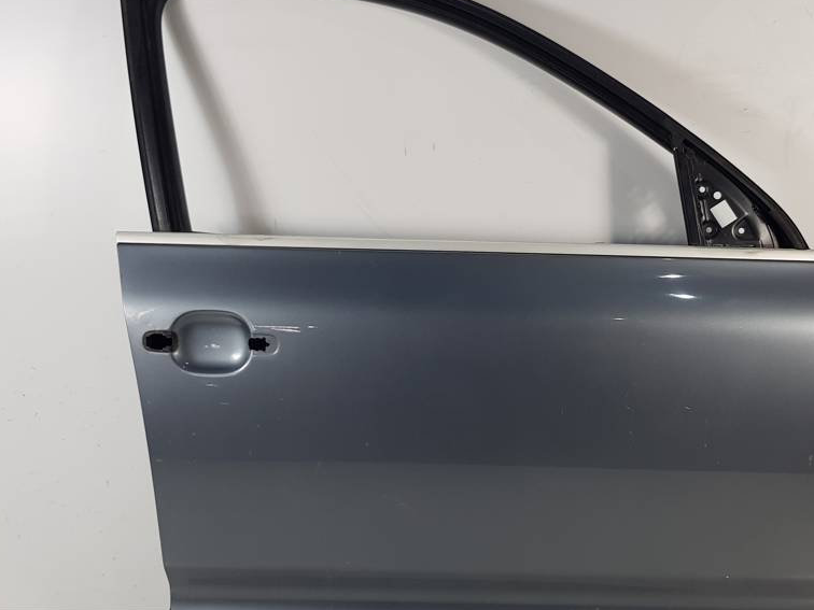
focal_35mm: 33
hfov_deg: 54.9
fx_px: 776
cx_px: 490
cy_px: 311
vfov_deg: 42.9
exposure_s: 1/100
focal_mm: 4.2
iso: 50
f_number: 1.7
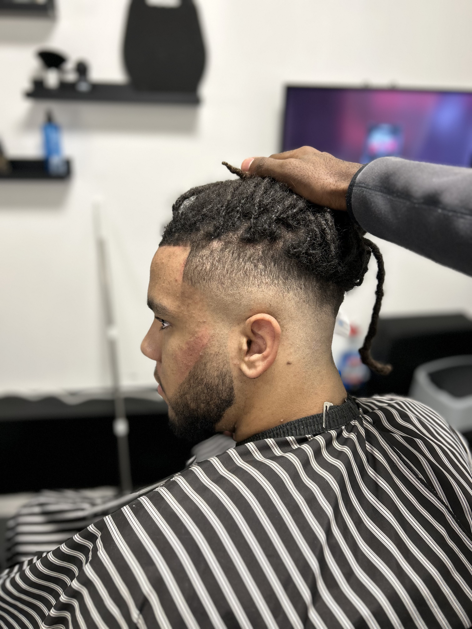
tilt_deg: -21.4
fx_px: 473
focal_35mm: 26
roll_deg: -1.5
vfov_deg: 67.3
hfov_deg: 53.1
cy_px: 314
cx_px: 236
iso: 160
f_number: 1.5
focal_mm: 5.7
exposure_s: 1/60
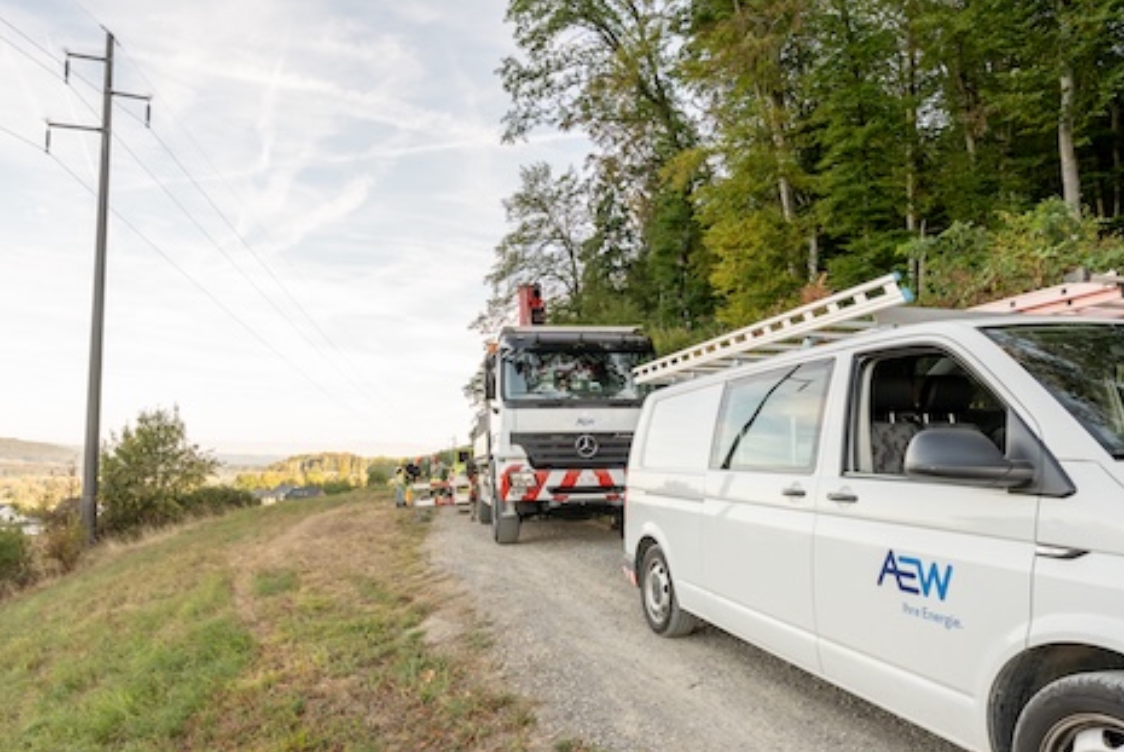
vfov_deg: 56.9
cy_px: 451
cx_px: 561
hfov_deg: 78.5
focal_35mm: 22
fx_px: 688
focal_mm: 16
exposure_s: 1/320
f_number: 5.6
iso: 400
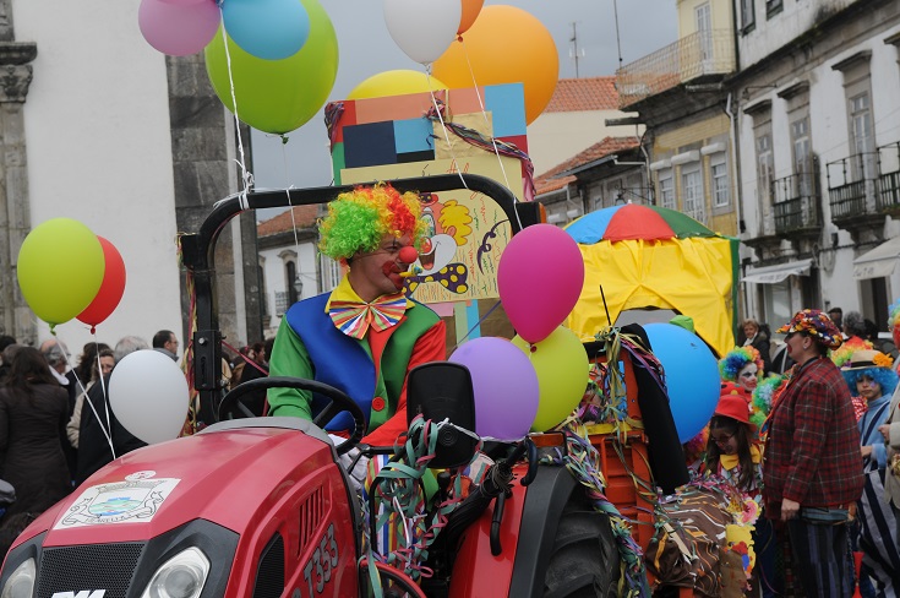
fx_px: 2060
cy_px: 299
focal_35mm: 82
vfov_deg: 16.5
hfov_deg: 24.6
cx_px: 450
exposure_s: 1/250
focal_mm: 55
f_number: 8
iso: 200
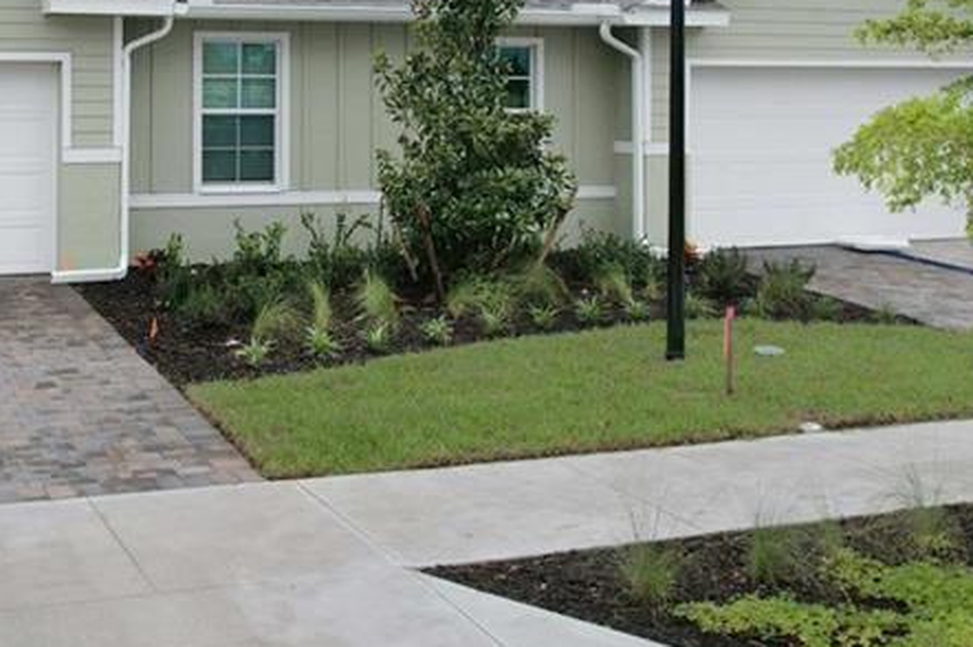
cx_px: 192
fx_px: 1377
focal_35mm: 51
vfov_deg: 25.5
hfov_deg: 37.5
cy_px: 48
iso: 110
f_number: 2.8
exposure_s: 1/640
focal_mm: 8.38
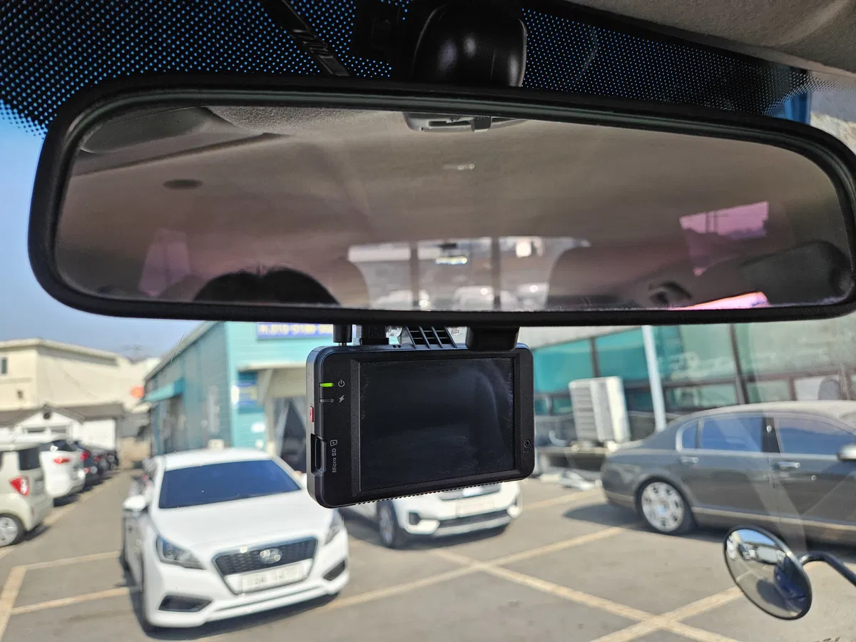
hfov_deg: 73.9
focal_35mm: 23
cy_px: 321
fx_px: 569
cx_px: 428
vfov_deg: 58.9
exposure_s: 1/368
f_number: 1.8
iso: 50
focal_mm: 5.4
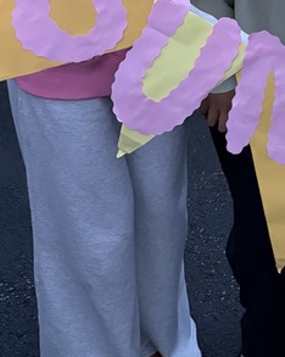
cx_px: 351
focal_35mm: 82
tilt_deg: -9.9
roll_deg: -0.9
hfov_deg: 17.7
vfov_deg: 18.8
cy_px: -260
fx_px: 865
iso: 640
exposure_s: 1/40
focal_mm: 6.76
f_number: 1.78
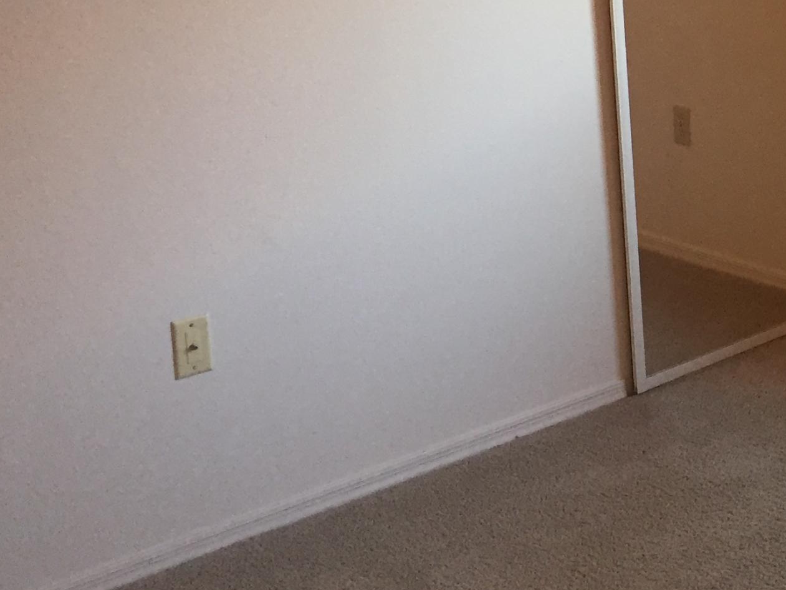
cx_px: 900
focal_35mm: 69
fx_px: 1567
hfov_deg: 25.7
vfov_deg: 20.7
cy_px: 12
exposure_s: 1/30
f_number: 2.2
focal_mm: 4.15
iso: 50
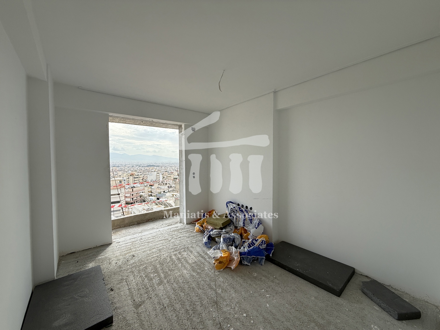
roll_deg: +0.4
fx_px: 178
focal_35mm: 14
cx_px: 220
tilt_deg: -1.2
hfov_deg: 102.1
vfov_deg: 85.7
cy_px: 165
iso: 50
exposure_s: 1/742
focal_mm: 2.22
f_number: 2.2
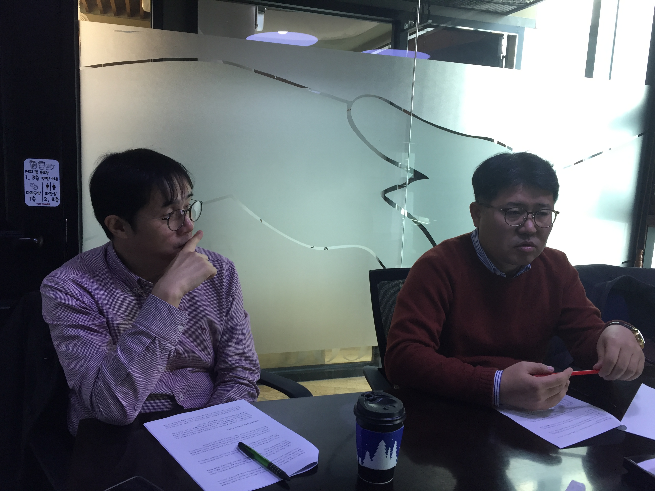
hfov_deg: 61.7
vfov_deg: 48.2
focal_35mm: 29
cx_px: 328
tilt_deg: -7.9
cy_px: 246
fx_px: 549
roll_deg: -3.2
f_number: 2.2
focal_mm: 4.15
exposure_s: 1/30
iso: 64
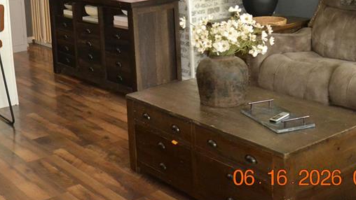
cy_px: -24
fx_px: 538
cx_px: 116
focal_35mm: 57
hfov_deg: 36.2
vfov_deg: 20.1
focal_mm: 18
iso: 2200
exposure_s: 1/60
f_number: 3.5
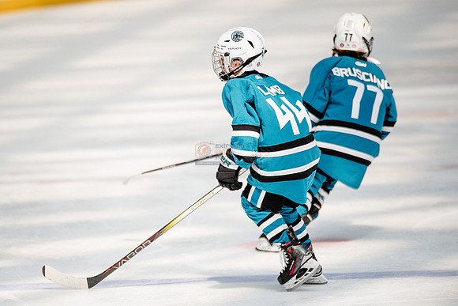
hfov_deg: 5.4
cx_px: 164
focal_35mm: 385
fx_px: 4899
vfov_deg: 3.6
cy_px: 153
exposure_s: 1/4000
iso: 1250
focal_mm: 300
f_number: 3.2
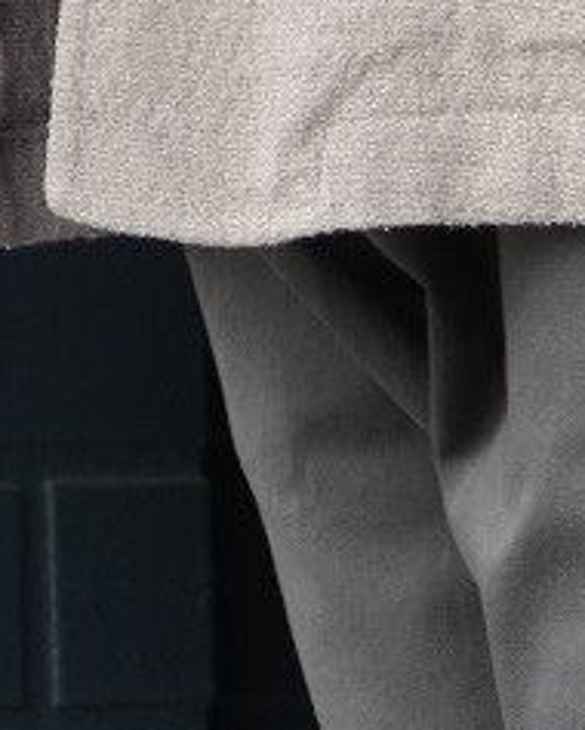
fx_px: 13509
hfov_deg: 2.5
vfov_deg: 3.1
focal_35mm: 625
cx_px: 837
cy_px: 1449
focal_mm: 70
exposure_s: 1/320
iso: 320
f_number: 5.6
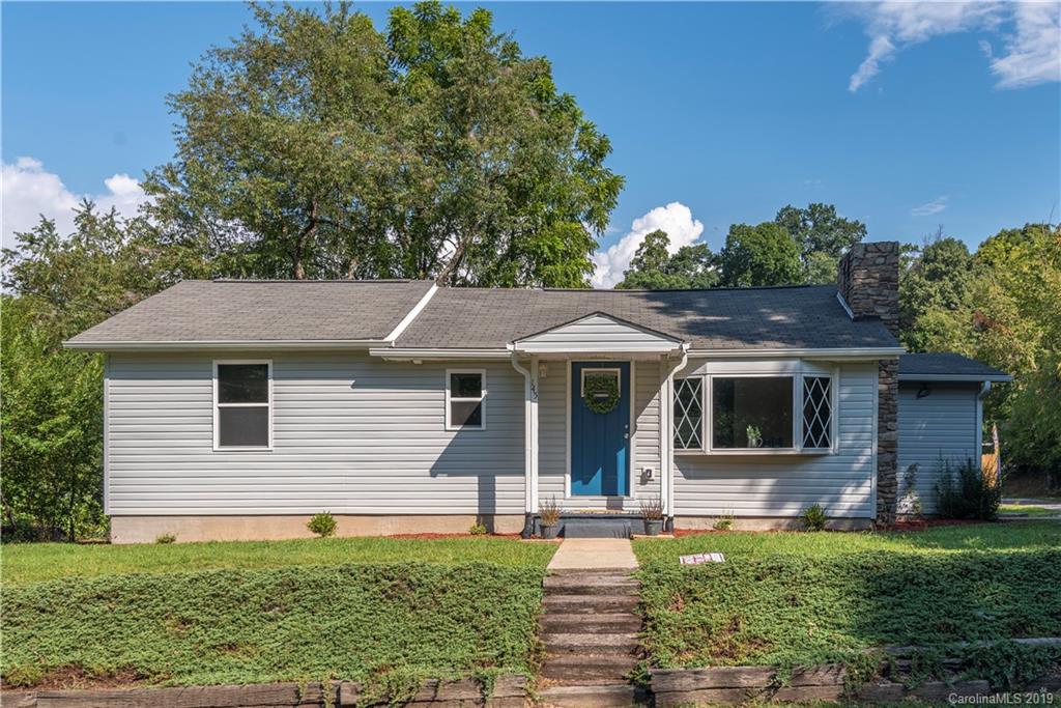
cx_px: 530
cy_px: 354
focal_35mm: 29
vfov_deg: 45.0
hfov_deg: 63.7
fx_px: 855
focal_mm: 29
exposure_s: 1/400
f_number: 8
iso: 125
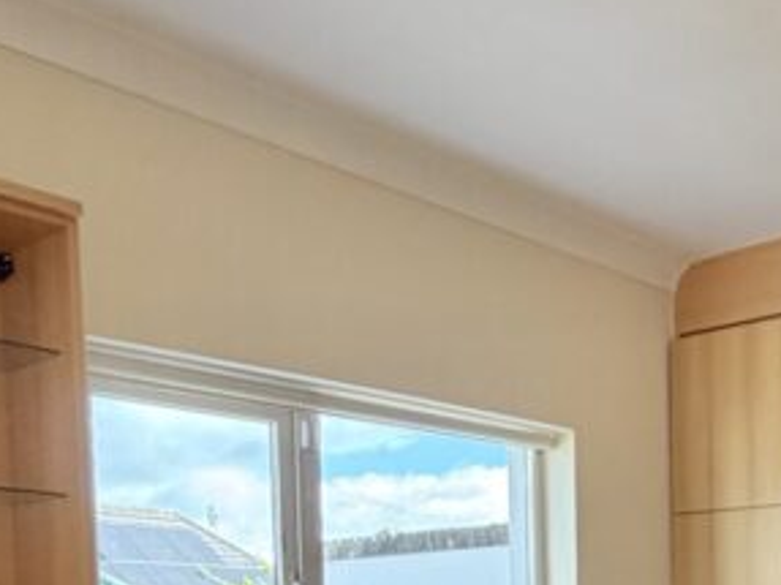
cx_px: 767
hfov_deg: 34.9
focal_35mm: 50
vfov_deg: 25.6
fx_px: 1128
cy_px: 726
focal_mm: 2.22
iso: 200
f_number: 2.2
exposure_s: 1/121
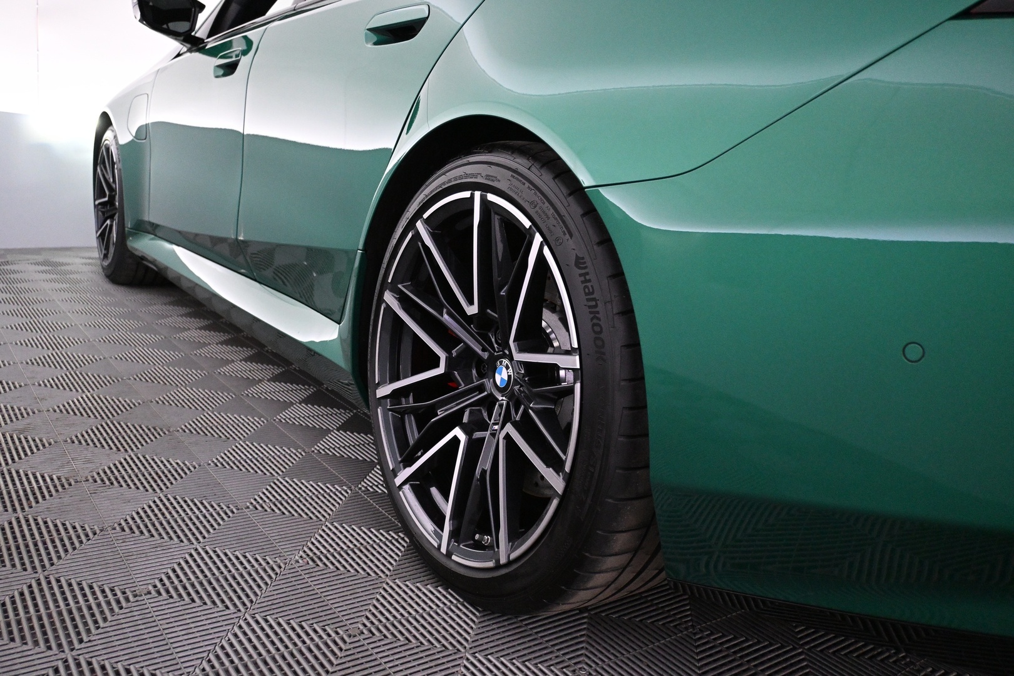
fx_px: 845
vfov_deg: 43.6
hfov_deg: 61.9
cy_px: 338
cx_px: 507
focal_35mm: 30
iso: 4000
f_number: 3.8
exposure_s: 1/160
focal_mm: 20
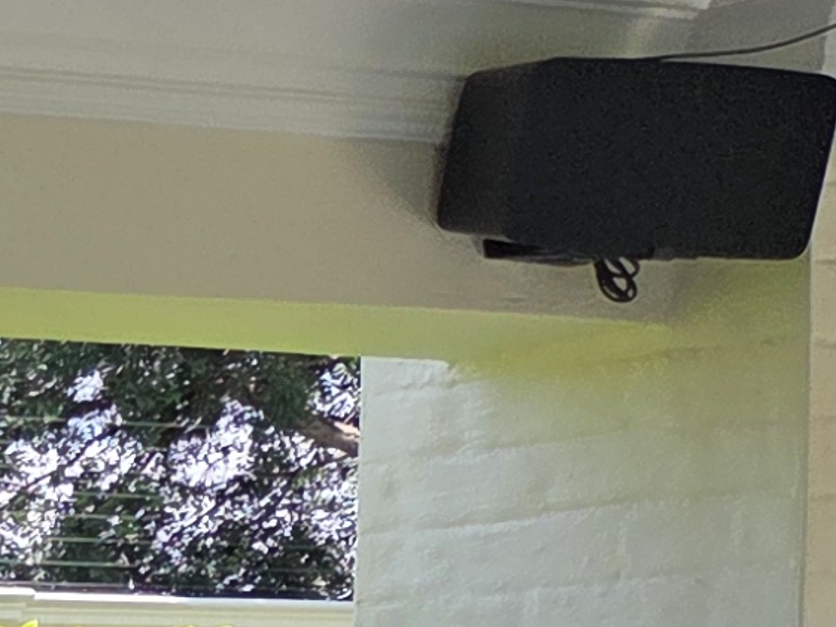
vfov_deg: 8.6
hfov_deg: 9.0
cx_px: -1884
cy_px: 1264
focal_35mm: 164
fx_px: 3962
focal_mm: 5.4
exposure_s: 1/2186
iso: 80
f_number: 1.8
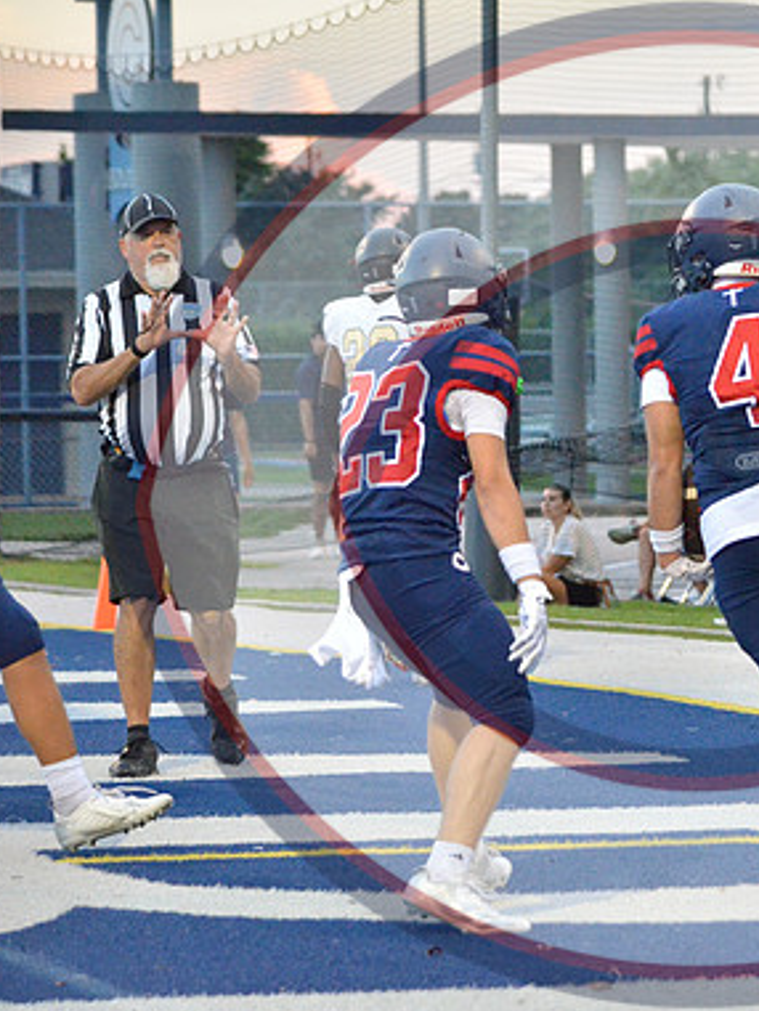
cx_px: 687
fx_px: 7042
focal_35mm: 241
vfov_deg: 8.2
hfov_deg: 6.2
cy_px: 504
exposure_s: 1/500
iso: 5000
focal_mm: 110
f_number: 4.8
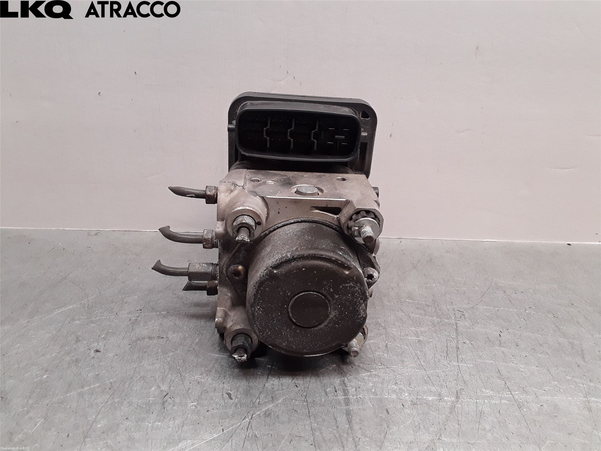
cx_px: 300
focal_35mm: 28
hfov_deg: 63.4
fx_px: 486
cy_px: 226
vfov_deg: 49.7
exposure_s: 1/100
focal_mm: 2.91
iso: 100
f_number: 1.9
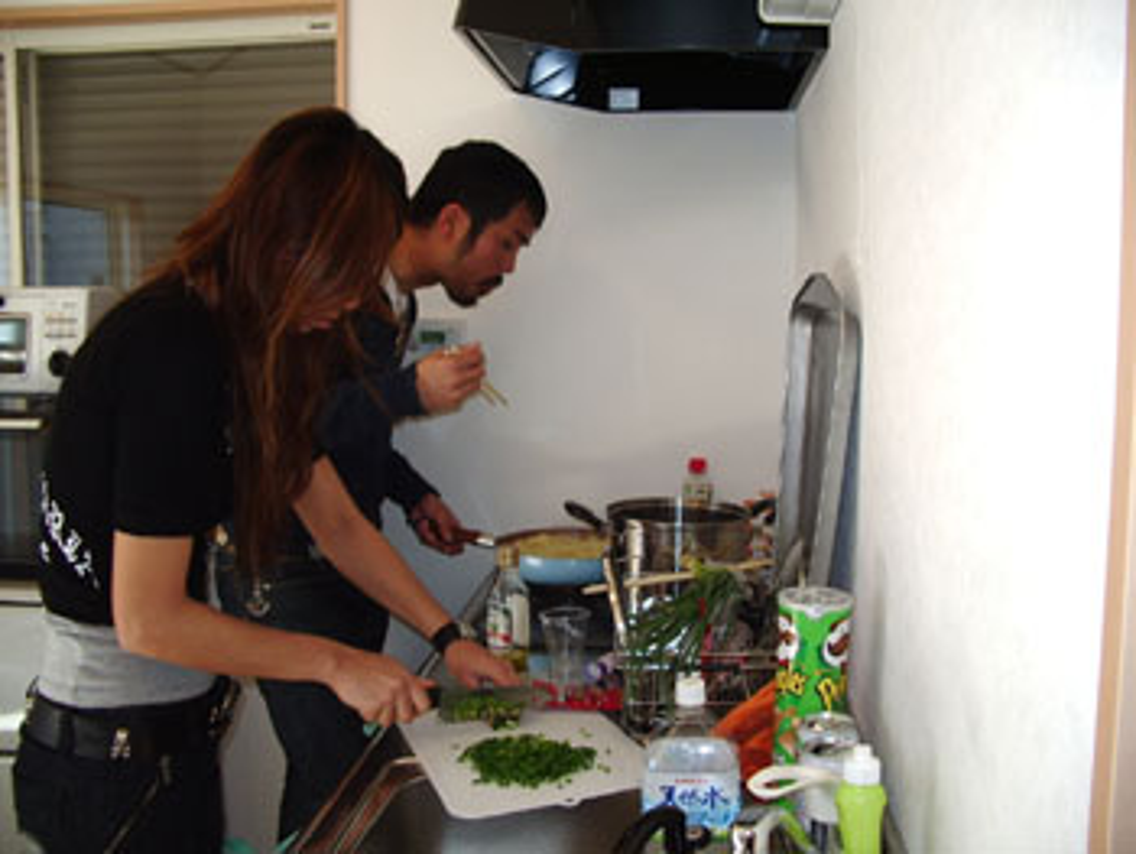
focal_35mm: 35
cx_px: 568
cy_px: 427
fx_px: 1149
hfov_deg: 52.6
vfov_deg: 40.7
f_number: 2.6
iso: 100
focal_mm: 5.8
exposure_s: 1/40
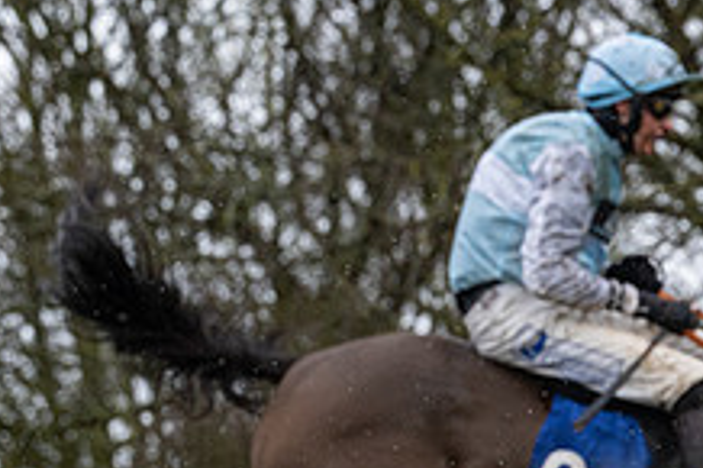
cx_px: 610
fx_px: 4234
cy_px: 649
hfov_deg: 9.5
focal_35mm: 217
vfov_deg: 6.3
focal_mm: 70
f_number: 4
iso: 800
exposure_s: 1/1250
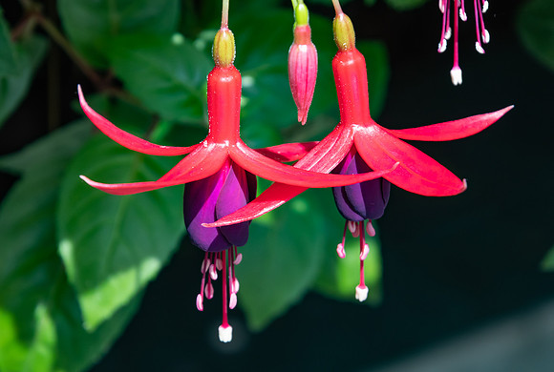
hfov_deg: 7.9
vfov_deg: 5.3
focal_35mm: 260
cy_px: 192
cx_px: 243
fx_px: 4006
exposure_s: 1/400
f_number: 8
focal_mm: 145
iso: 400
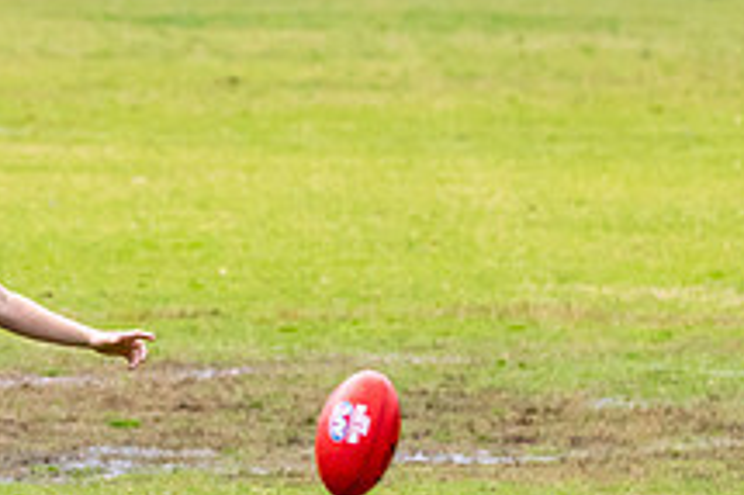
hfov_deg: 1.8
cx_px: -145
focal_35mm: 1119
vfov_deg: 1.2
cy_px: 483
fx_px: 23108
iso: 1250
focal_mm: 250
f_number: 7.1
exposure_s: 1/3200
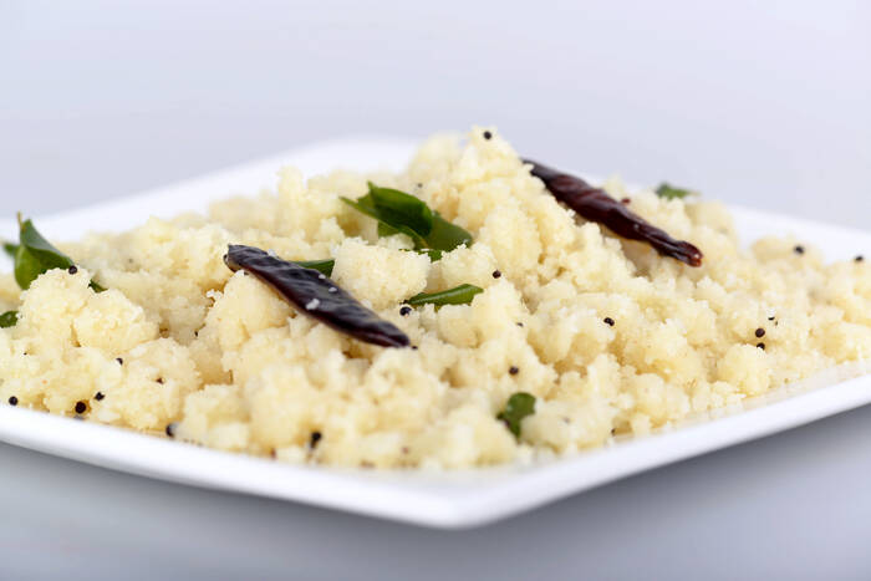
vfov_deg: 13.0
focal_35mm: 105
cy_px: 290
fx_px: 2541
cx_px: 436
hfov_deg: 19.5
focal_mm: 105
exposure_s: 1/160
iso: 100
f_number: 8
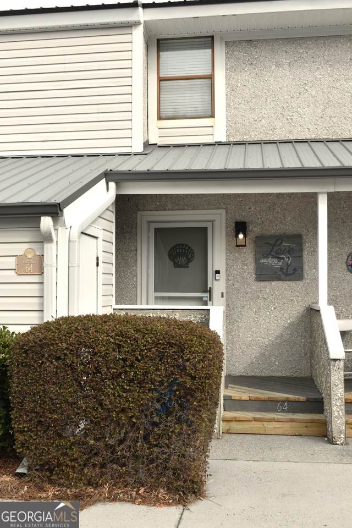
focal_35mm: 39
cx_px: 176
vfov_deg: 49.6
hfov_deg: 34.2
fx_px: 572
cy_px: 264
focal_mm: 26
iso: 110
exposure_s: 1/250
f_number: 8
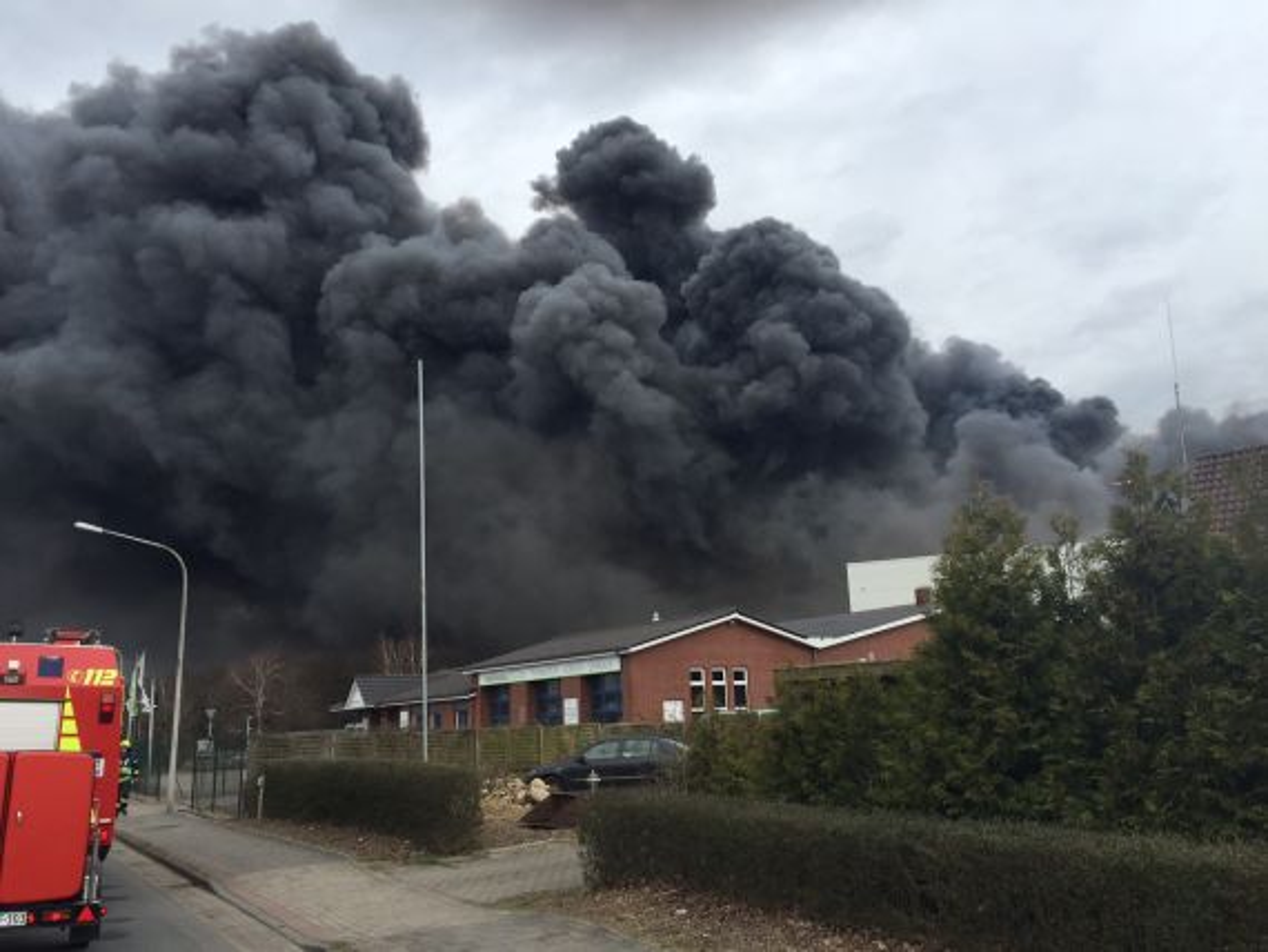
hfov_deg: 61.6
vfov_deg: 48.3
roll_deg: +2.1
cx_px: 634
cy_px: 476
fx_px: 1063
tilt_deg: +13.8
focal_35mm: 29
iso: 32
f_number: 2.2
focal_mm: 4.15
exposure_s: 1/1464
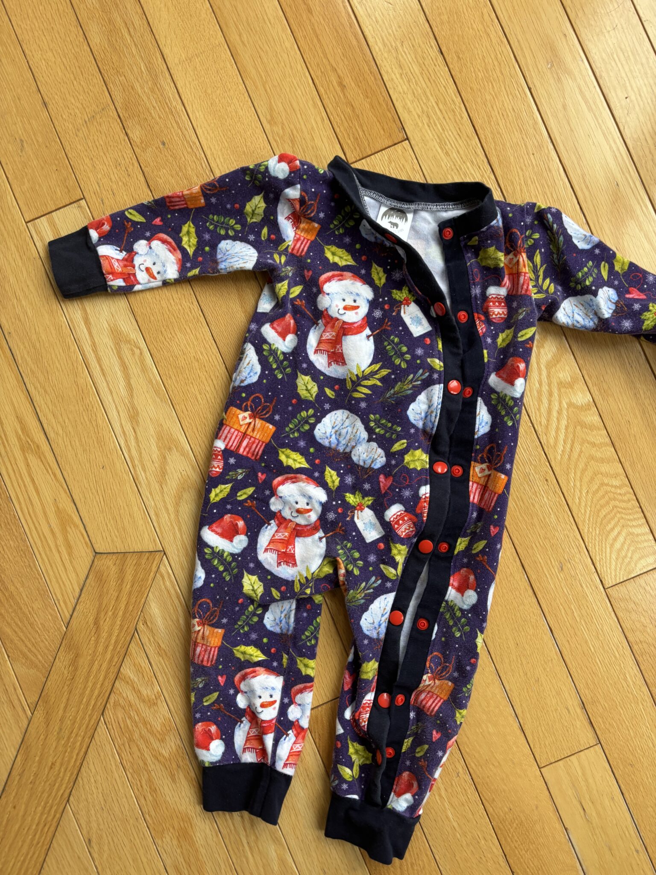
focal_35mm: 26
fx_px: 657
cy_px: 438
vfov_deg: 67.3
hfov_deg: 53.1
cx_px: 328
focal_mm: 5.96
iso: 125
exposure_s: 1/121
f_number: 1.6
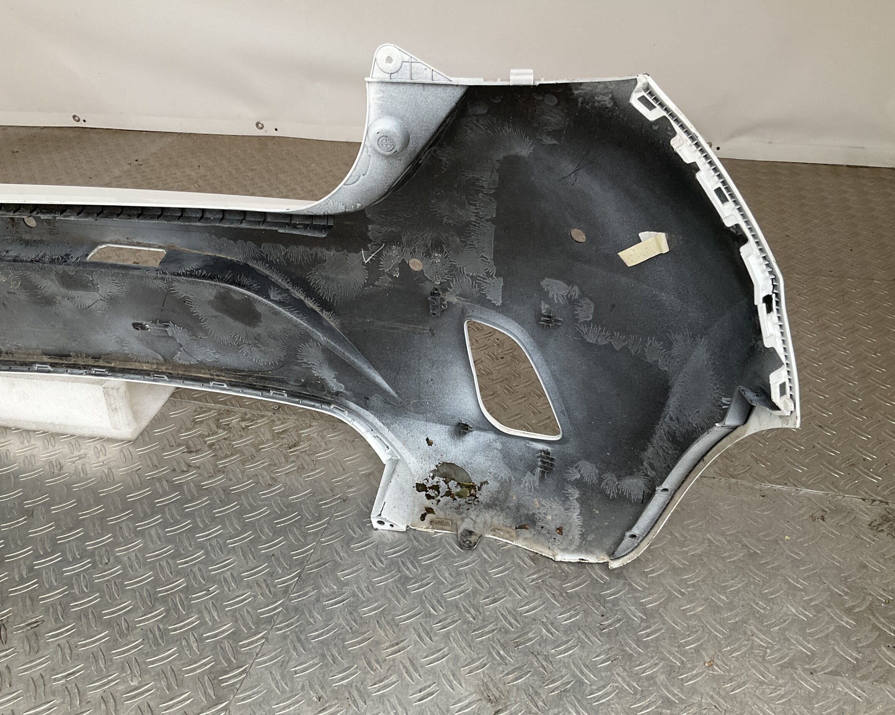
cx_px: 426
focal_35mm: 31
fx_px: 821
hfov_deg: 57.2
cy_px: 349
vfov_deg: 47.1
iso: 64
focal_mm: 3
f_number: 1.8
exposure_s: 1/100
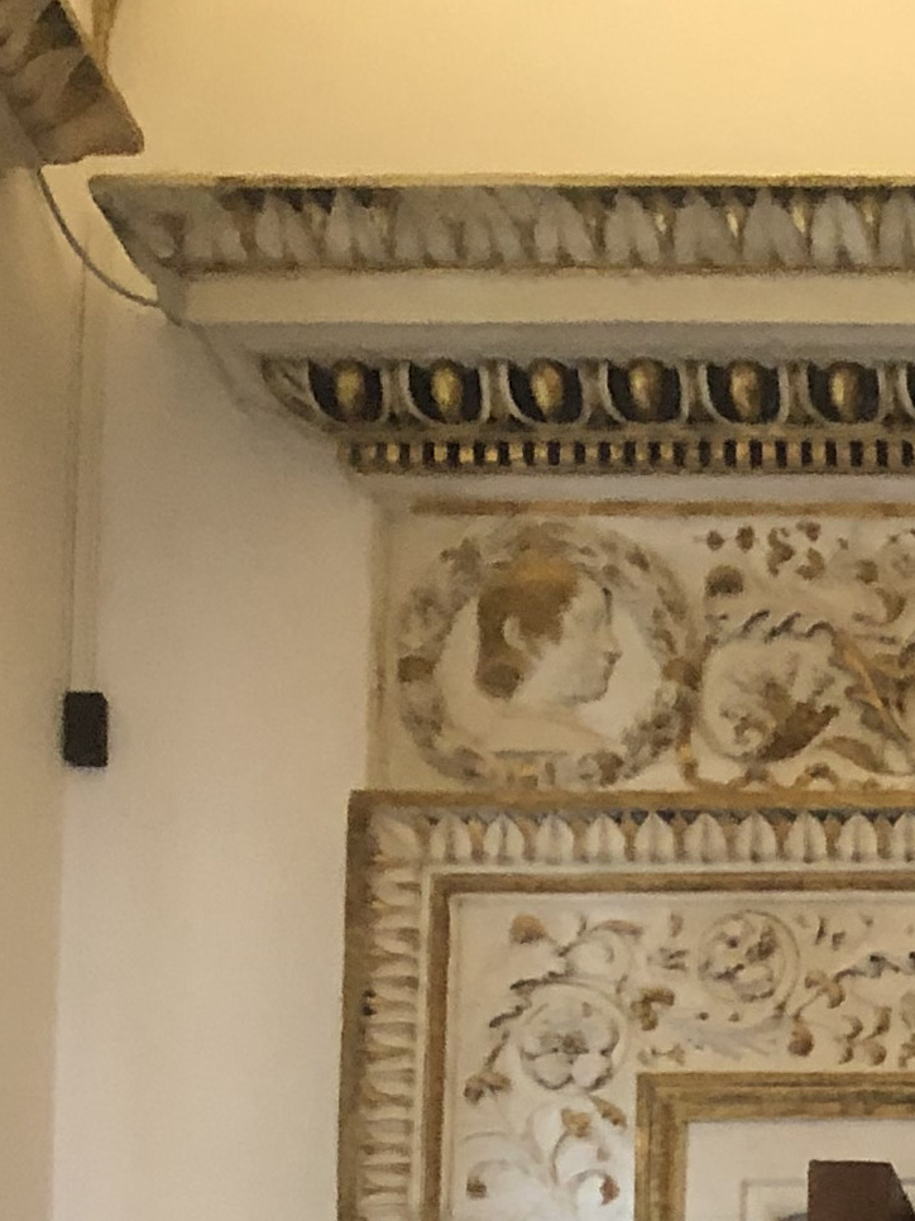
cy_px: 2504
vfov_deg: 14.1
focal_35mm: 116
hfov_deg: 11.6
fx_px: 4090
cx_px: 1778
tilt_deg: +5.8
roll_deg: +0.5
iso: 100
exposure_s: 1/11
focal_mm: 4
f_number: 1.8
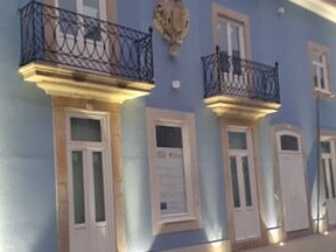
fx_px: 437
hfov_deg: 42.1
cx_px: 162
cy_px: 150
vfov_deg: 32.1
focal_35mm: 45
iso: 250
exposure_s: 1/25
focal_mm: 3.6
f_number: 1.9
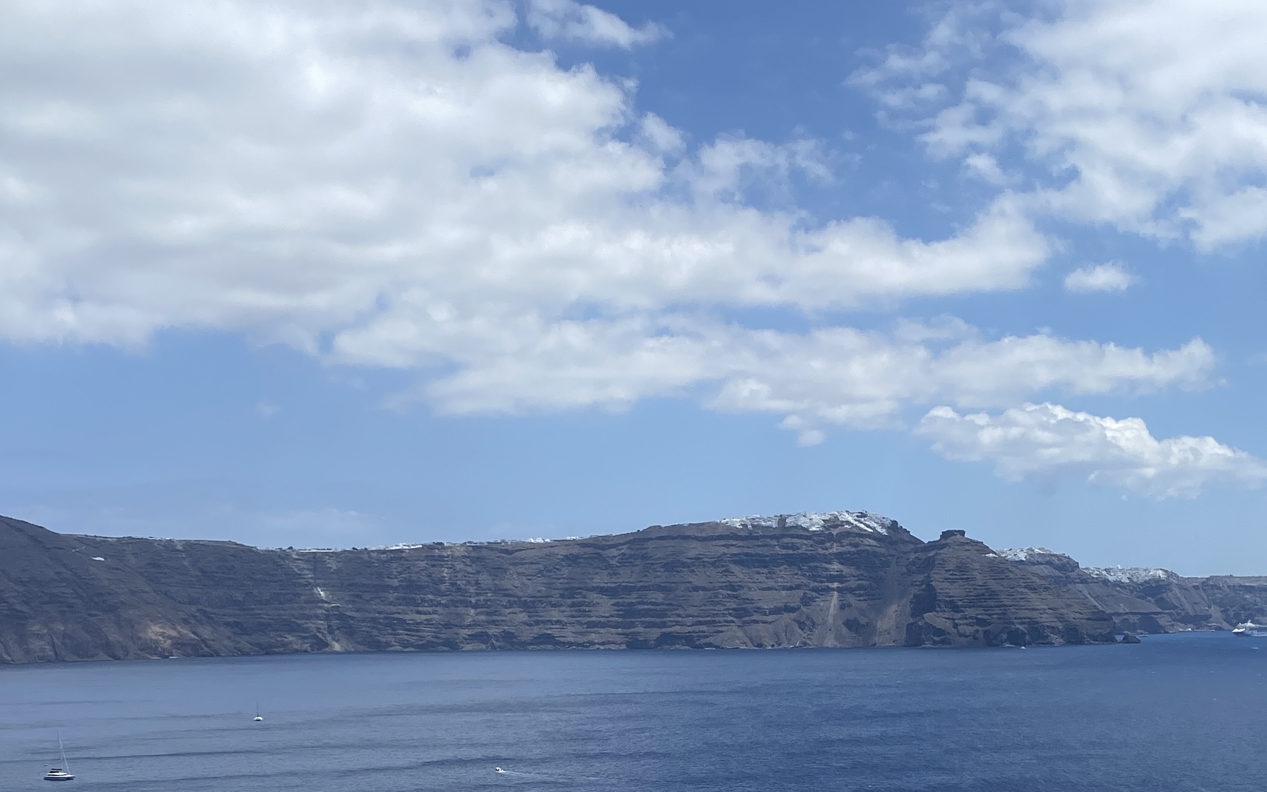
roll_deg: +0.8
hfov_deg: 37.2
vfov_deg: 22.9
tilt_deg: -8.6
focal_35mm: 54
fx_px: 1865
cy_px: 819
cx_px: 822
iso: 32
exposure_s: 1/5025
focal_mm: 4.25
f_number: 1.8
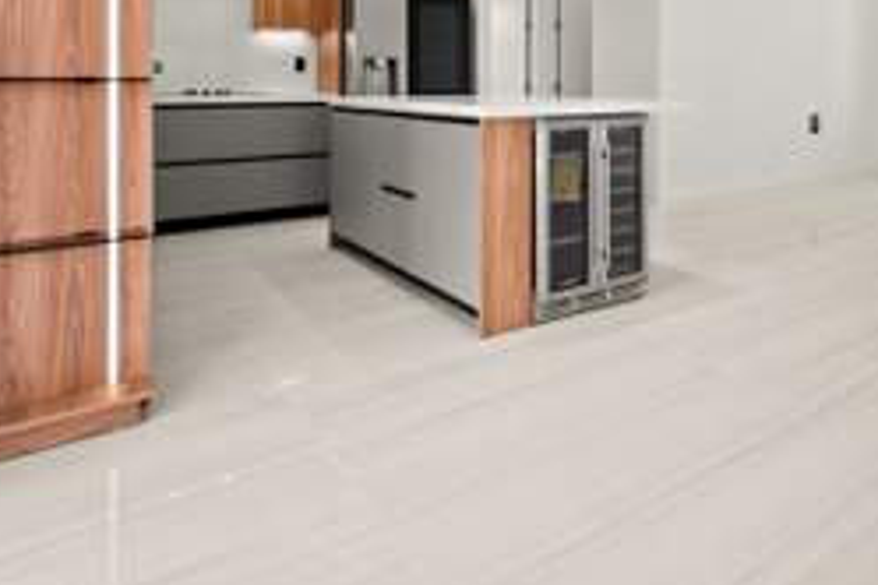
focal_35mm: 27
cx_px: 677
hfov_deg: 62.8
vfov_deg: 45.0
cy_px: 100
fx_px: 658
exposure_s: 1/25
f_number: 8
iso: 400
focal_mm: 14
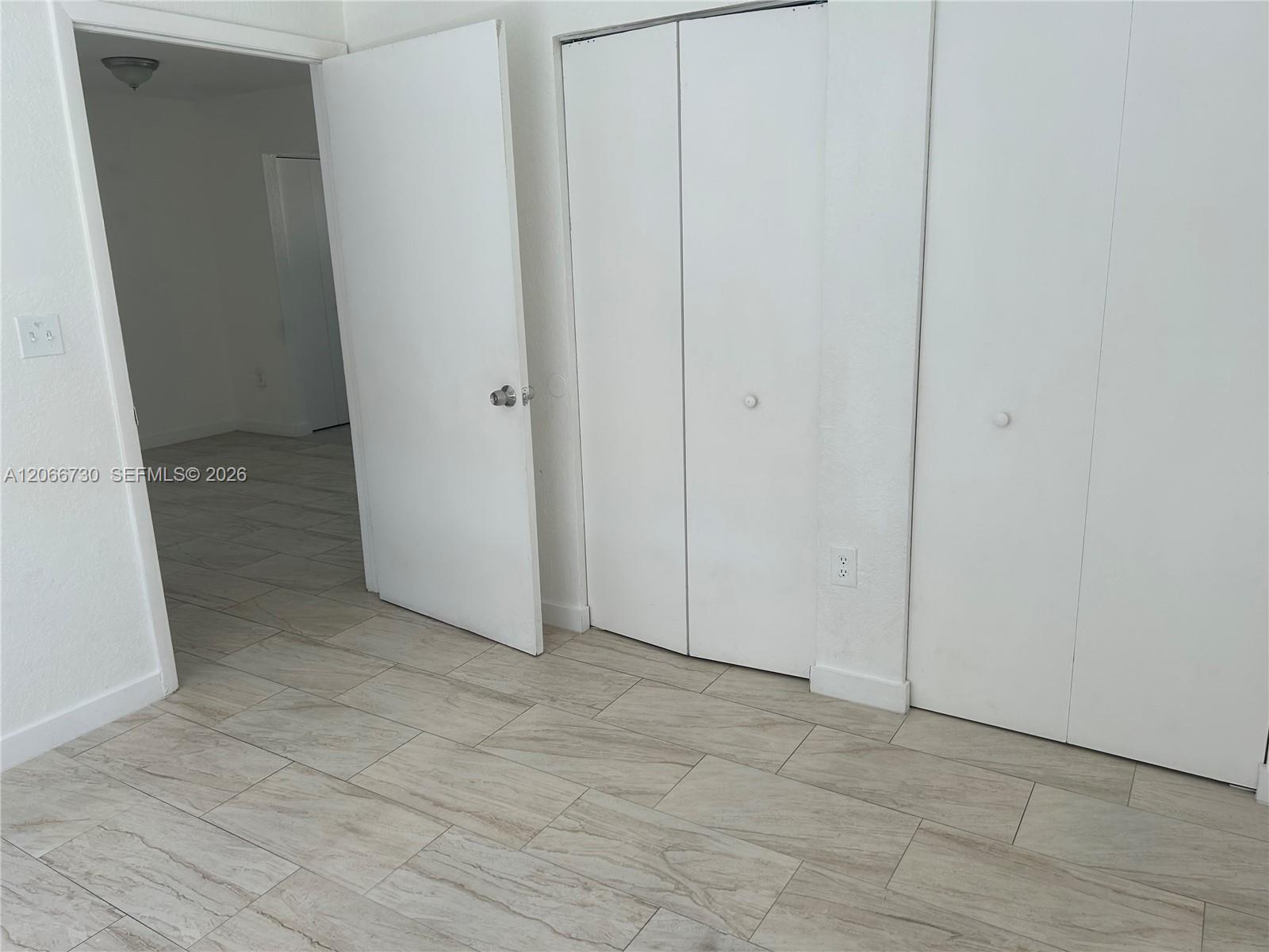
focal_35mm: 26
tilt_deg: -13.2
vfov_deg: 53.1
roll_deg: +2.5
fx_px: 953
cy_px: 476
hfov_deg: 67.3
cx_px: 634
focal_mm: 5.7
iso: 50
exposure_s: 1/347
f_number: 1.5
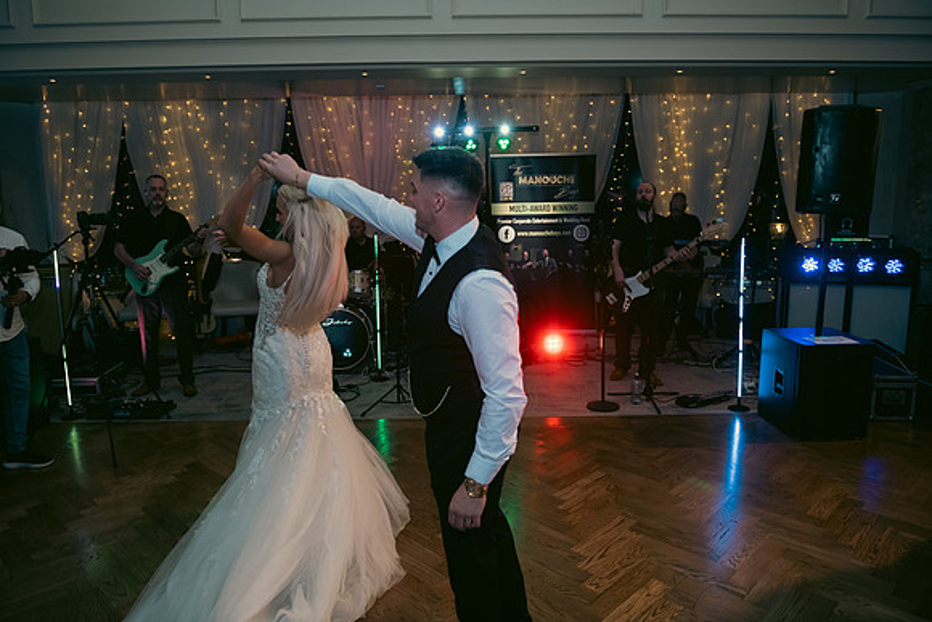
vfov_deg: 49.6
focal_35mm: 26
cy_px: 311
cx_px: 466
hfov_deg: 69.4
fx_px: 673
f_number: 3.5
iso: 640
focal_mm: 26
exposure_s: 1/160
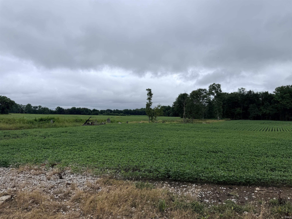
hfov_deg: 71.6
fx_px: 202
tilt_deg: +2.2
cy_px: 110
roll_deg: +0.1
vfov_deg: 56.8
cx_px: 146
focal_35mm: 24
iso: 80
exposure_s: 1/6711
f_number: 1.78
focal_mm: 6.76
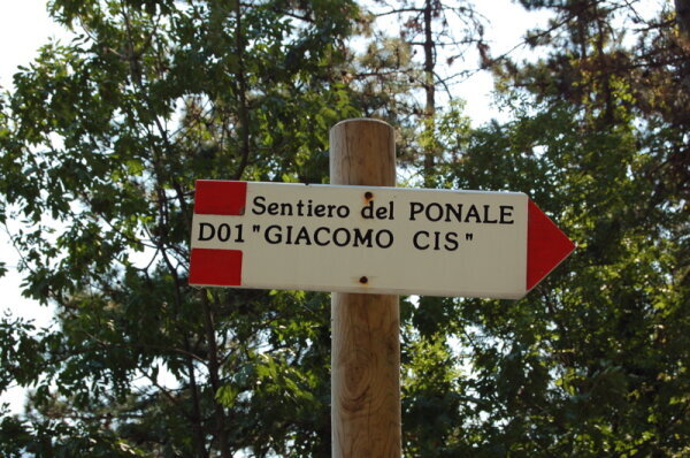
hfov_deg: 24.7
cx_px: 345
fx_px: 1579
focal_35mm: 82
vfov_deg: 16.5
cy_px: 229
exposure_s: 1/200
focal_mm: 55
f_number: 10
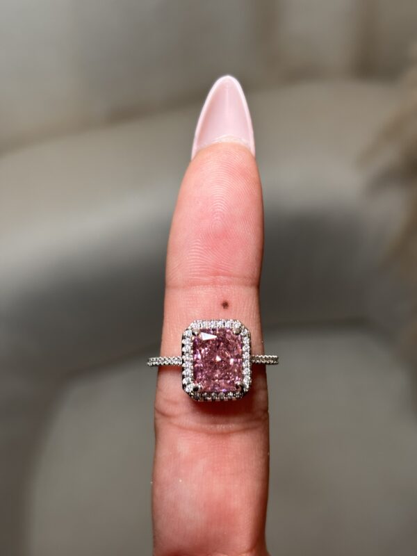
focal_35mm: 52
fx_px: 835
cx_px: 208
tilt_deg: -66.1
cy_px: 278
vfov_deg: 36.8
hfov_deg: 28.0
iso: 50
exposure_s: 1/91
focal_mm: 5.96
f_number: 1.6
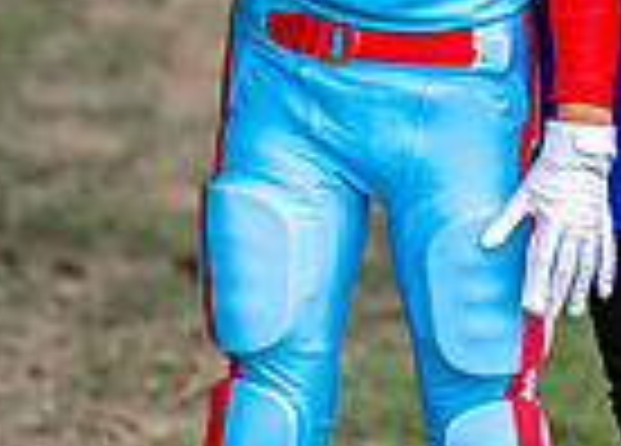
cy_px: -4
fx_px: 4663
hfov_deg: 7.6
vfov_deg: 5.5
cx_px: 724
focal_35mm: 264
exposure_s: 1/2500
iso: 100
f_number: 1.2
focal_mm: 50
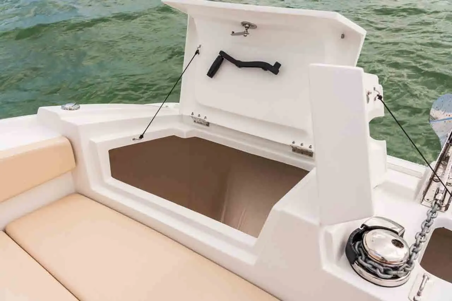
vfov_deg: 45.0
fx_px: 364
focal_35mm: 29
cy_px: 150
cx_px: 226
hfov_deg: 63.7
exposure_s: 1/200
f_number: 9
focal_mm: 29
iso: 100
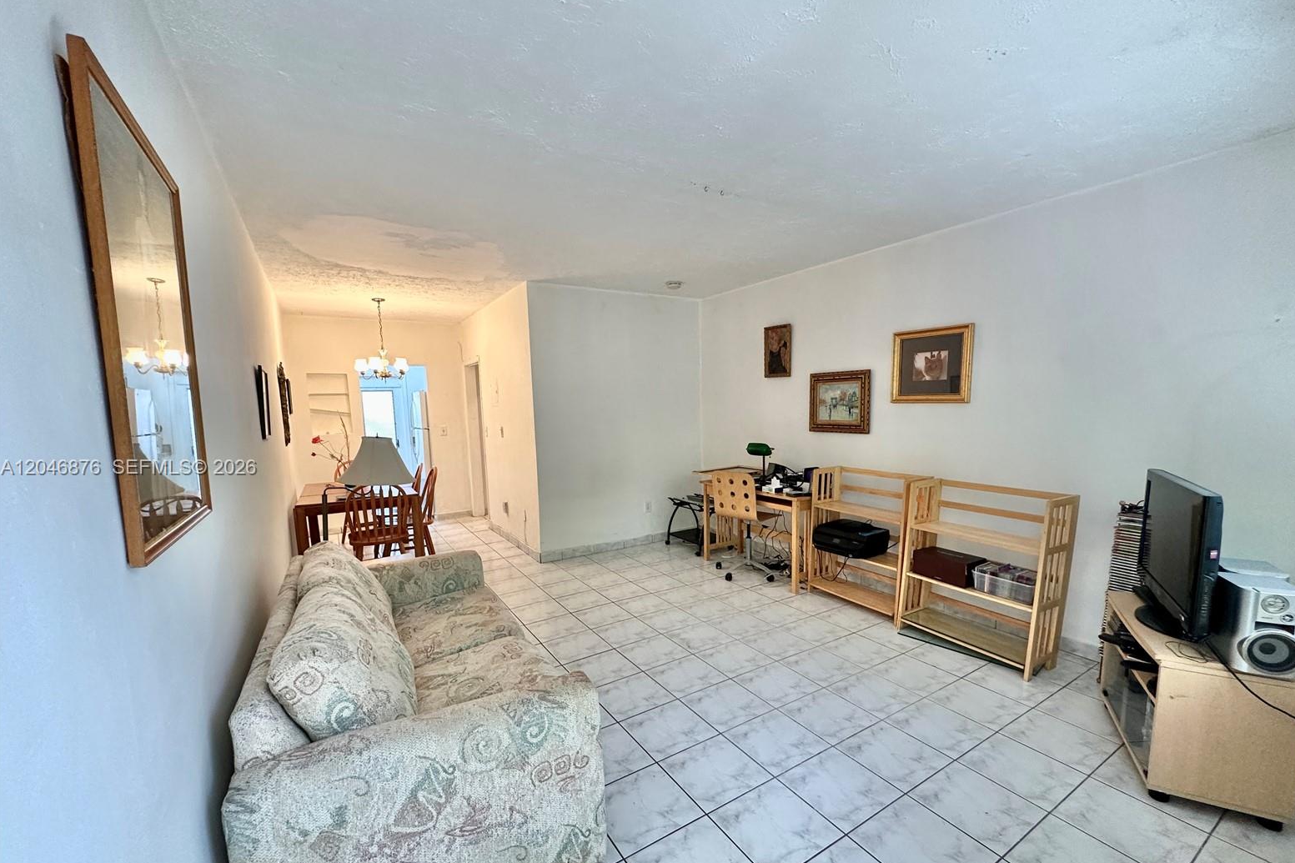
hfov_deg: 100.4
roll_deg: +1.1
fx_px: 539
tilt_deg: -5.9
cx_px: 664
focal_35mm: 15
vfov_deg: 77.2
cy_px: 469
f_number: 2.2
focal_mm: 2.22
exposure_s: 1/120
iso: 200
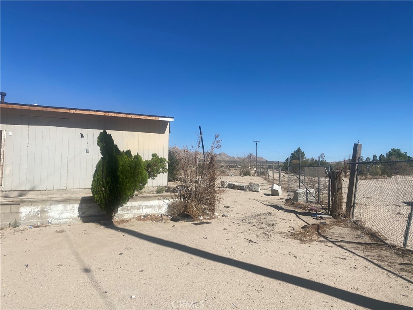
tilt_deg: +5.1
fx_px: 310
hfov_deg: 67.3
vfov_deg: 53.1
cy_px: 155
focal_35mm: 26
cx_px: 206
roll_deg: -1.5
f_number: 1.8
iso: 32
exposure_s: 1/5747
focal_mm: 4.25
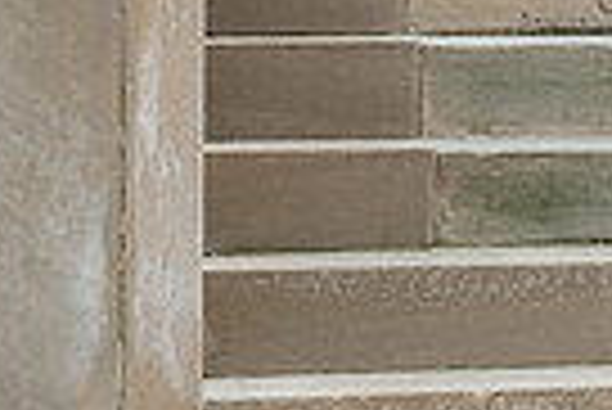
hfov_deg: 8.5
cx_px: 1022
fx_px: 3982
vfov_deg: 5.8
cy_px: -223
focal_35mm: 234
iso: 400
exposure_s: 1/250
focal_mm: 55
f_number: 7.1
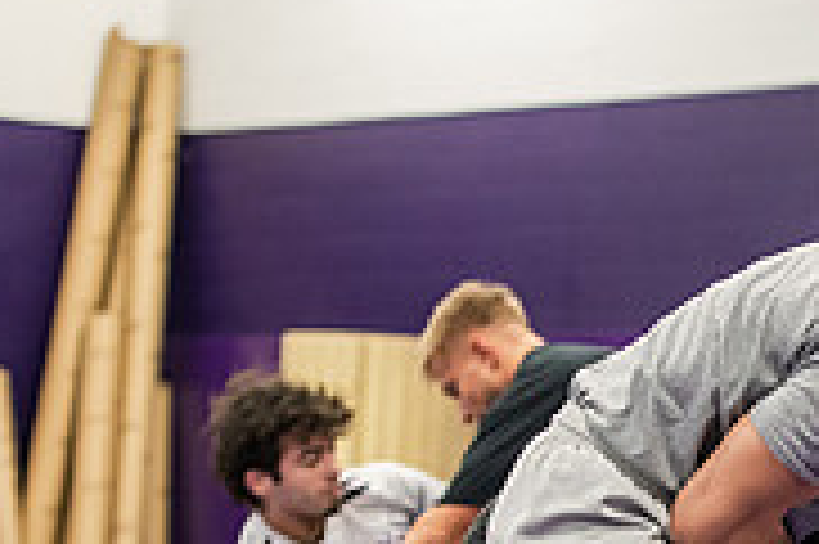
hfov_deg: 9.1
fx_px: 5069
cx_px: 1026
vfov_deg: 6.1
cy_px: 623
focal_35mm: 223
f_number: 3.2
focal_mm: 70
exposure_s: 1/200
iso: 2000
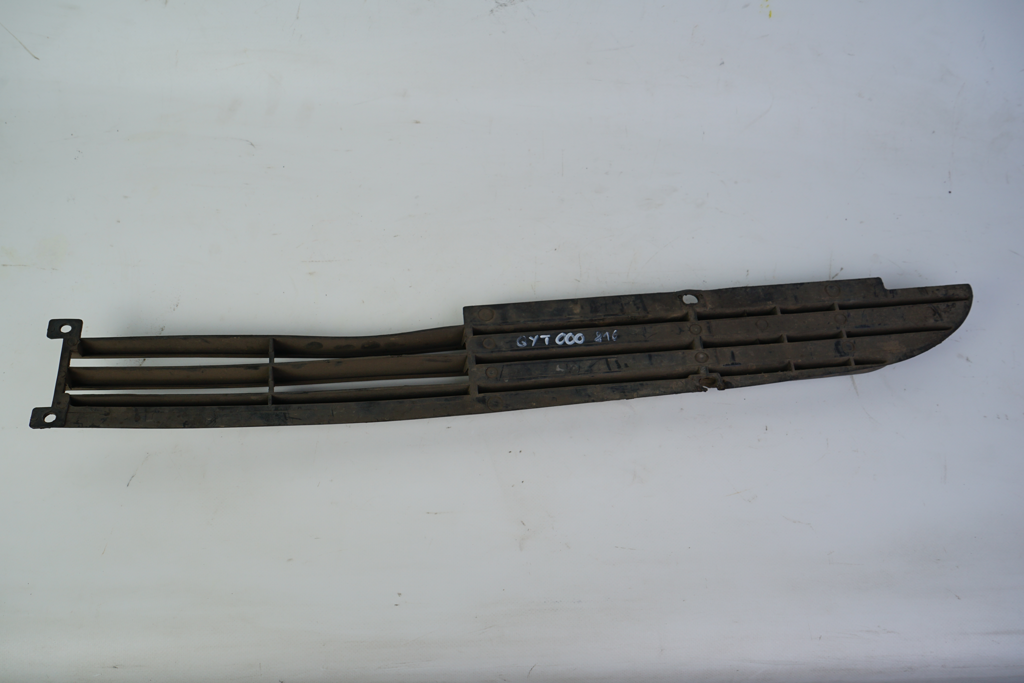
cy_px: 342
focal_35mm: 30
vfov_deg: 43.6
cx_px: 512
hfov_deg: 61.9
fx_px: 853
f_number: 8
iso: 200
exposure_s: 1/160
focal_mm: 30
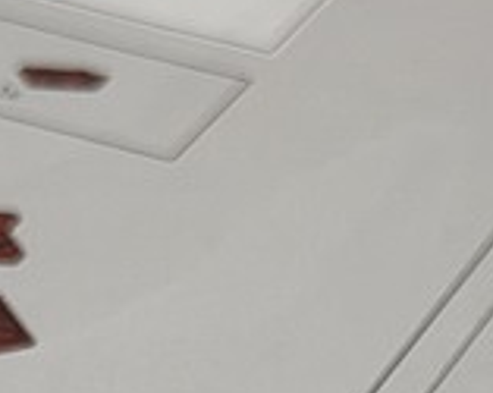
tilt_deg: -38.3
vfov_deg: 6.5
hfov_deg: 8.3
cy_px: 678
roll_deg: -0.3
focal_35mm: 233
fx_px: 3393
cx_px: 289
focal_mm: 6.76
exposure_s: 1/60
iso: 160
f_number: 1.78
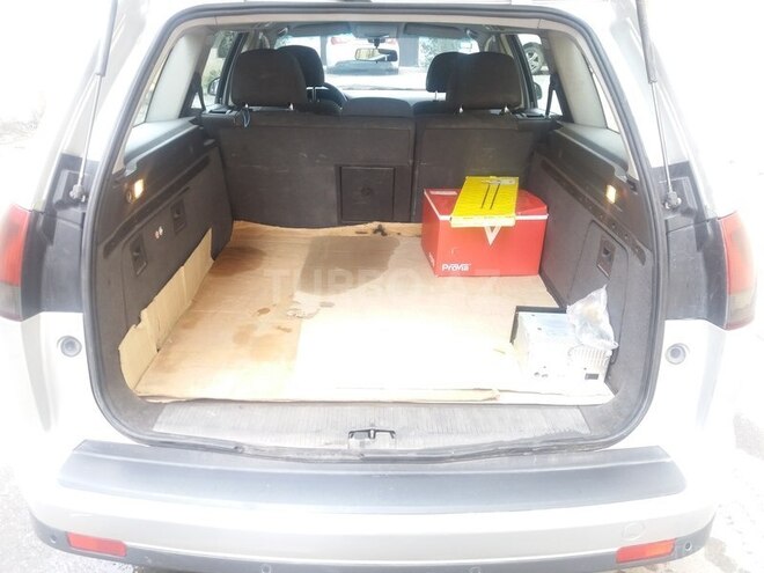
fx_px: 618
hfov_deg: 63.4
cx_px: 382
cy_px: 286
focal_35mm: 28
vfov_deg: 49.7
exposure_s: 1/33
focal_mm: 3.7
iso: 80
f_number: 1.9
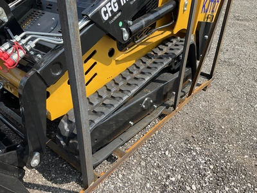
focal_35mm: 29
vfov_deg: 48.2
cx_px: 128
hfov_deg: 61.7
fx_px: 215
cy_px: 96
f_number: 1.8
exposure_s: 1/962
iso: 25
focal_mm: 3
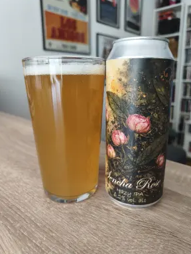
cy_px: 123
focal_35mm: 24
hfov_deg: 56.9
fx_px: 176
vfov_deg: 71.5
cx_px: 97
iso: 500
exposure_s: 1/50
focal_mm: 6.06
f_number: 1.7
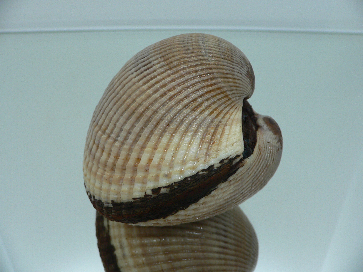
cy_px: 132
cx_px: 182
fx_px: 378
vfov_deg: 39.7
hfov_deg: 51.4
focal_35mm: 36
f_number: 2.8
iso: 100
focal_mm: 4.6
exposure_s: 1/60
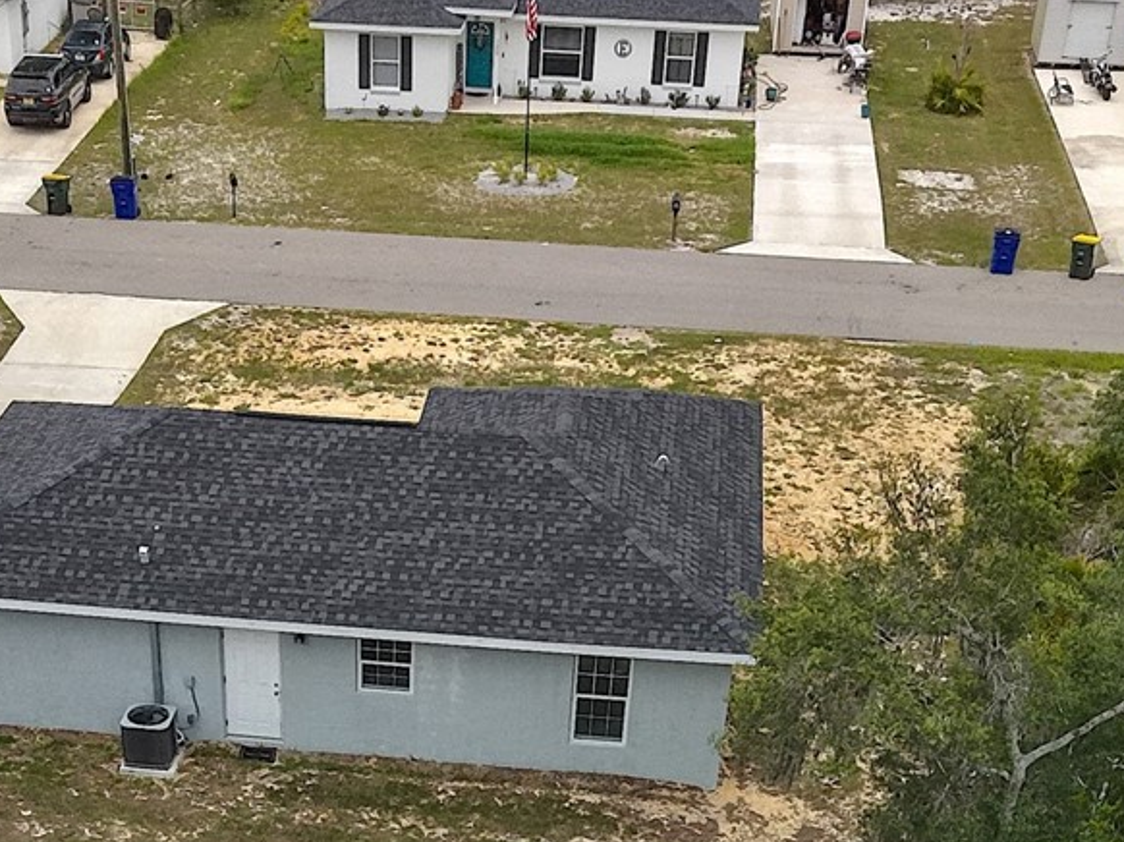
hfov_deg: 29.3
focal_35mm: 66
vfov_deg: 20.5
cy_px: 1064
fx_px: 2142
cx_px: 406
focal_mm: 8.67
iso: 800
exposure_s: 1/8000
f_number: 1.8
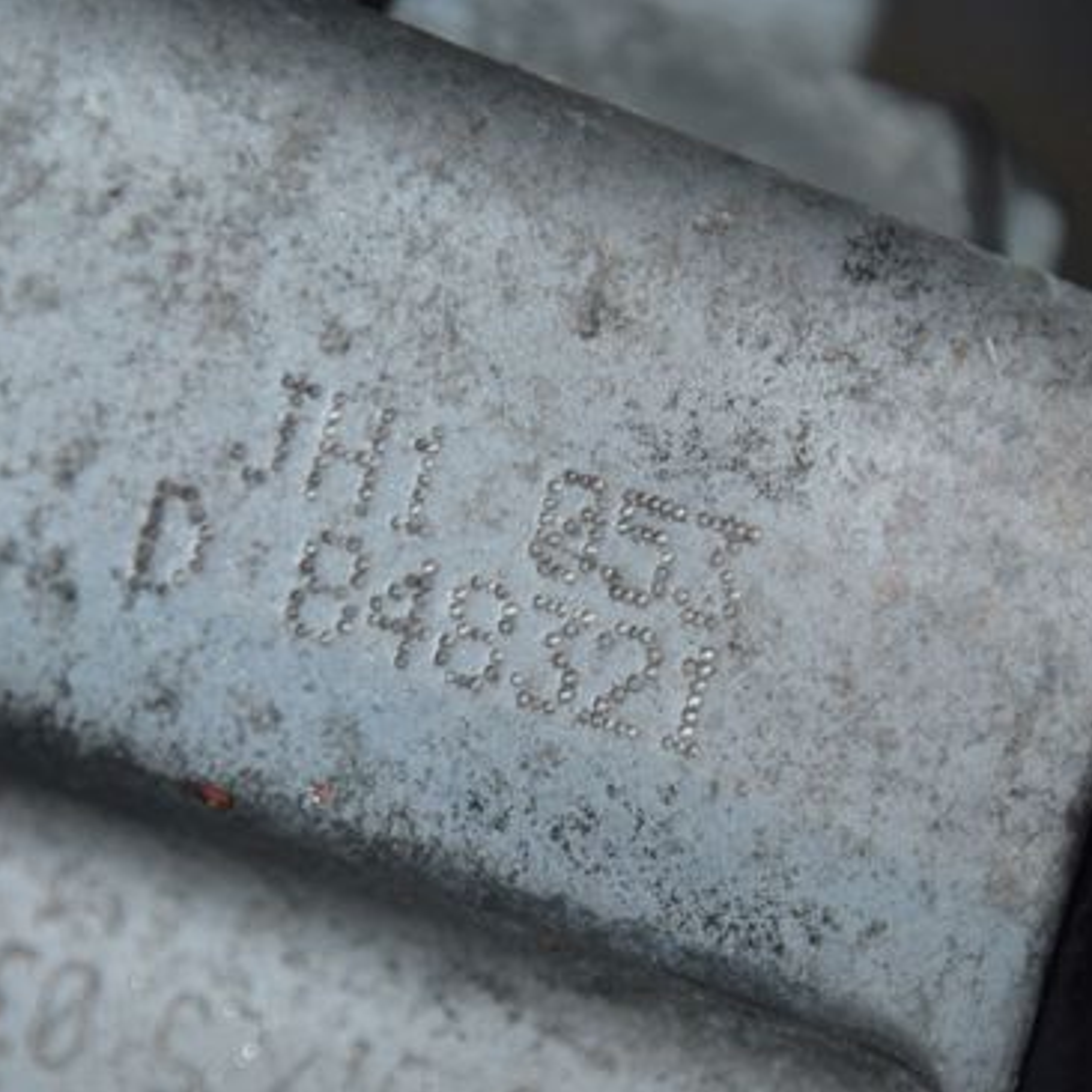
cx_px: 633
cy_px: 489
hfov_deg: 7.5
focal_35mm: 234
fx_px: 8342
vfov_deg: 7.5
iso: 1600
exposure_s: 1/60
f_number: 5.6
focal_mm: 105
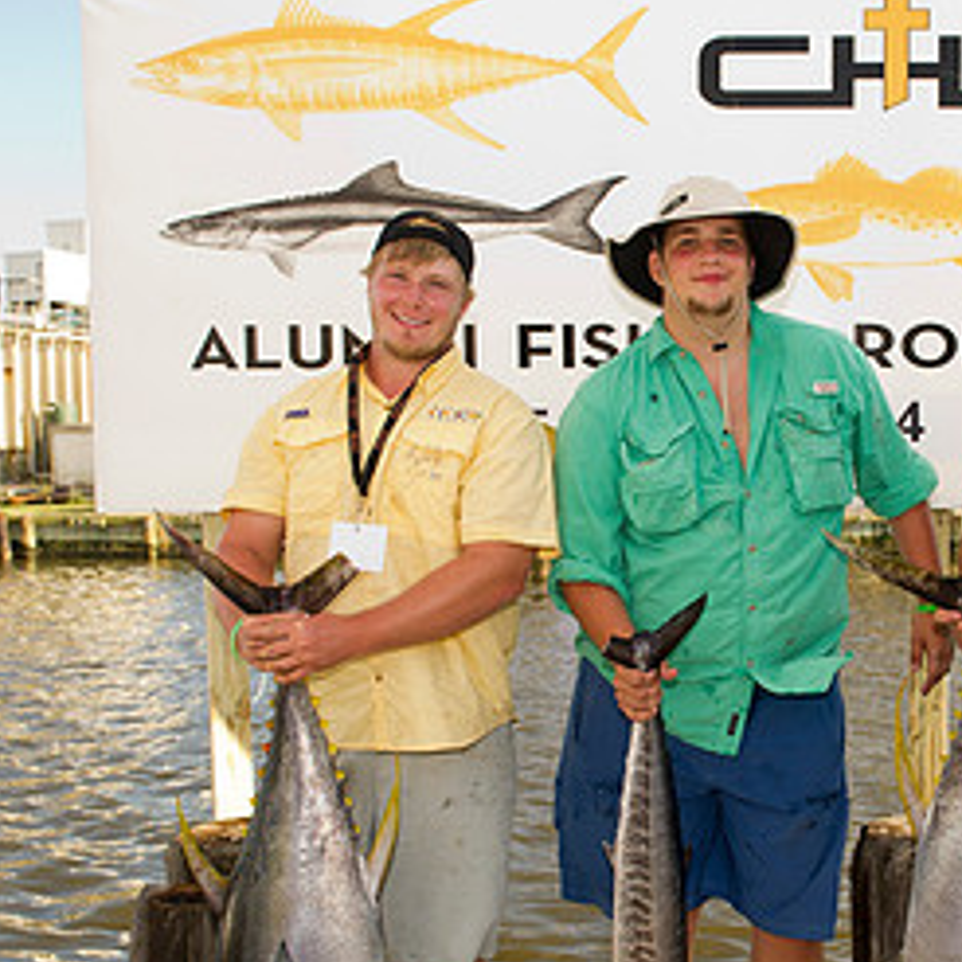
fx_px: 1509
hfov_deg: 34.2
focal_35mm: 48
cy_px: 583
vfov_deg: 35.2
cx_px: 782
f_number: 5
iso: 125
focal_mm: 24
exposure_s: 1/200
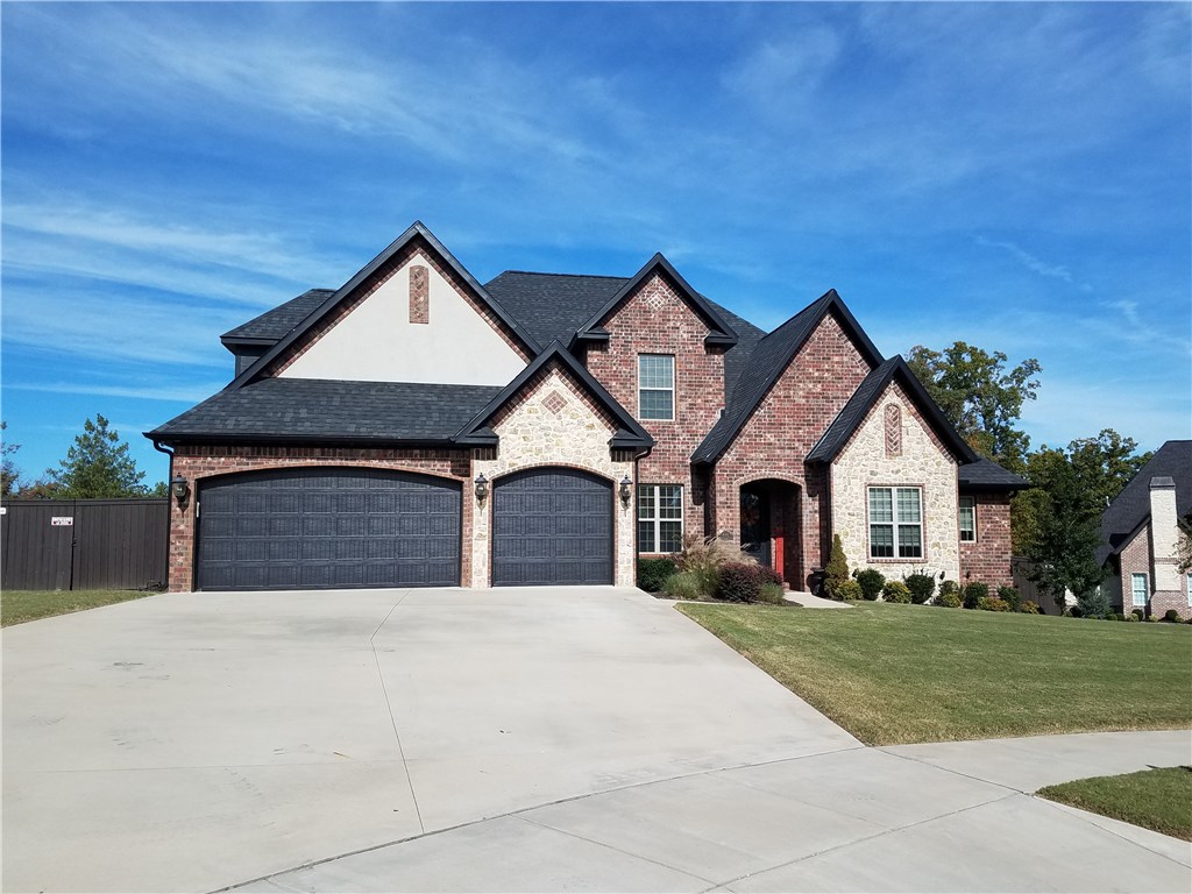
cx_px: 596
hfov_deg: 67.3
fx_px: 895
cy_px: 447
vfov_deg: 53.1
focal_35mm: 26
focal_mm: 4.2
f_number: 1.7
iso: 40
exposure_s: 1/3088
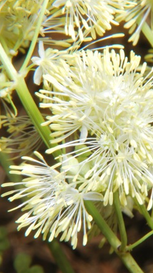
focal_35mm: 319
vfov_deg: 6.8
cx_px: 133
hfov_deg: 3.8
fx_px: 2301
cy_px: 137
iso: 100
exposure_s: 1/40
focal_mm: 135
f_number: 32
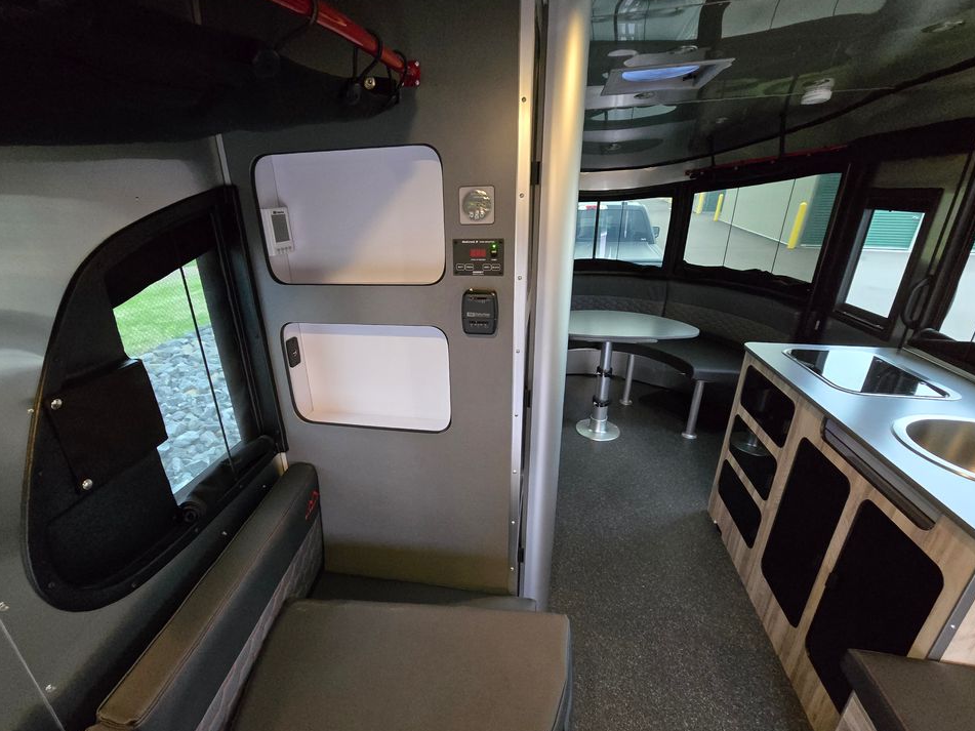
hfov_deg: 101.9
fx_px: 394
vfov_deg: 85.7
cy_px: 369
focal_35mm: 14
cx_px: 453
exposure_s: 1/60
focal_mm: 2.2
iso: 1250
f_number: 2.2
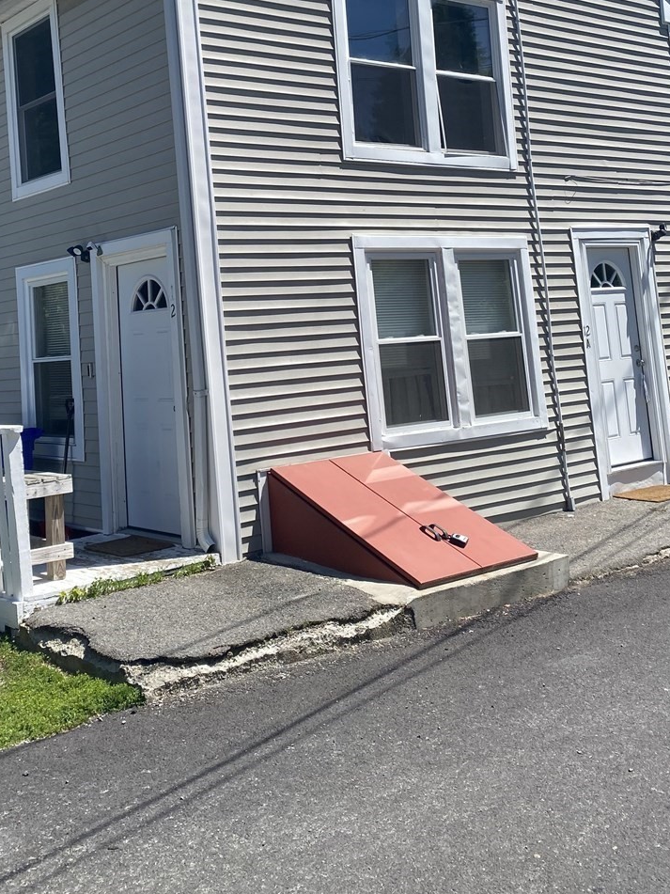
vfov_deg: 43.2
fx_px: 1084
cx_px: 231
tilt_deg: +7.9
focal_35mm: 42
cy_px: 211
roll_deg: +3.6
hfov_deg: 34.1
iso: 32
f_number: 1.8
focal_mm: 4.25
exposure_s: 1/2410
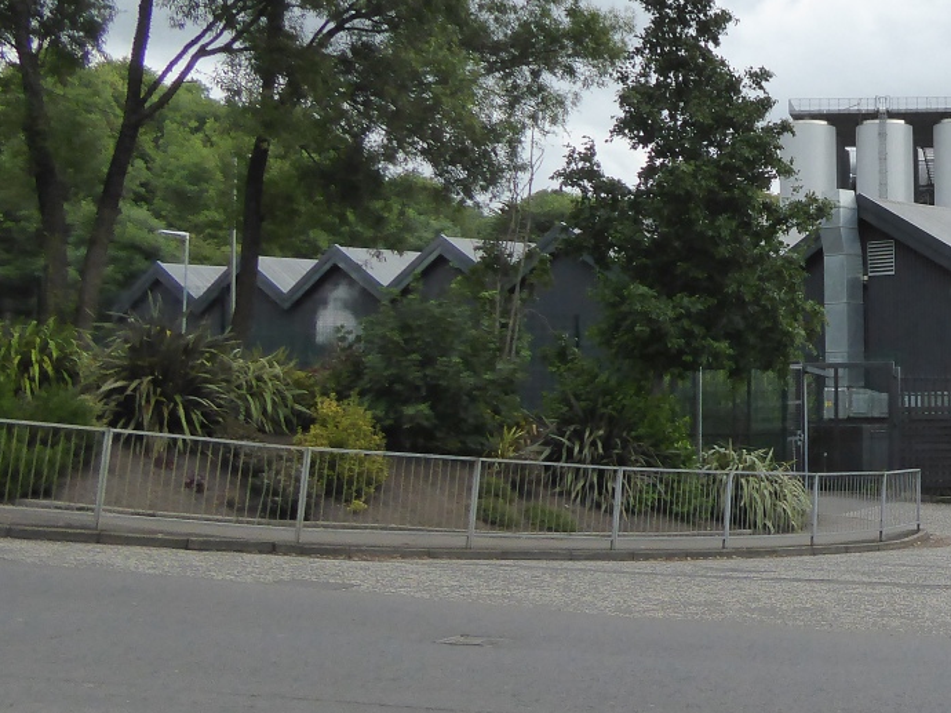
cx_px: 968
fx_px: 1593
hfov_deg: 30.7
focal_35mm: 58
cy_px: 292
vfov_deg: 25.2
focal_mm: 4.3
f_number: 3.3
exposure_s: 1/320
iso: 200
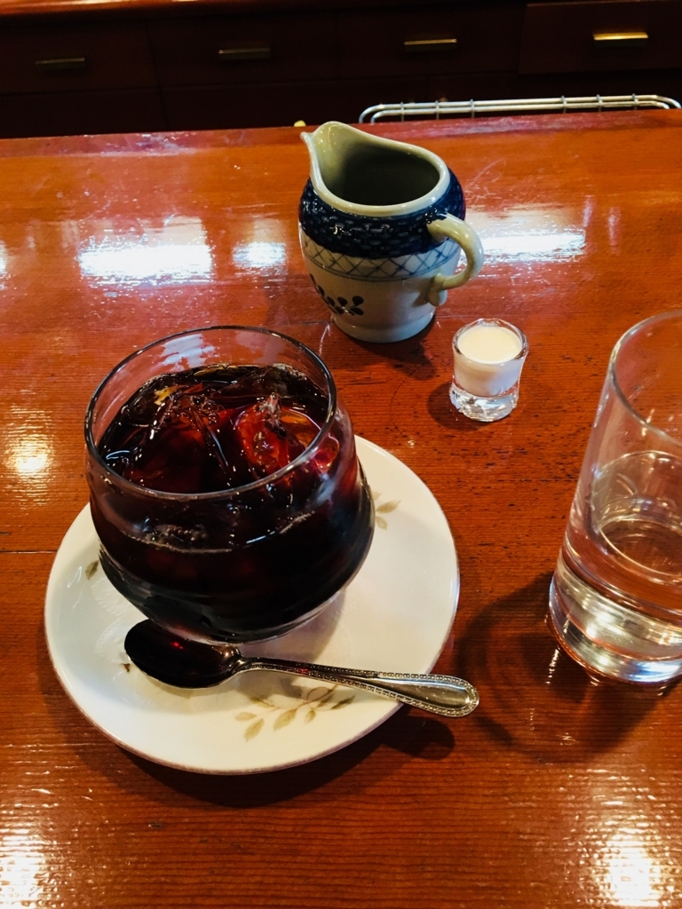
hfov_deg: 48.2
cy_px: 454
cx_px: 341
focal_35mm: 29
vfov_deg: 61.7
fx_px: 762
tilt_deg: -46.8
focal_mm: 4.15
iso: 200
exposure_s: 1/15
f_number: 2.2
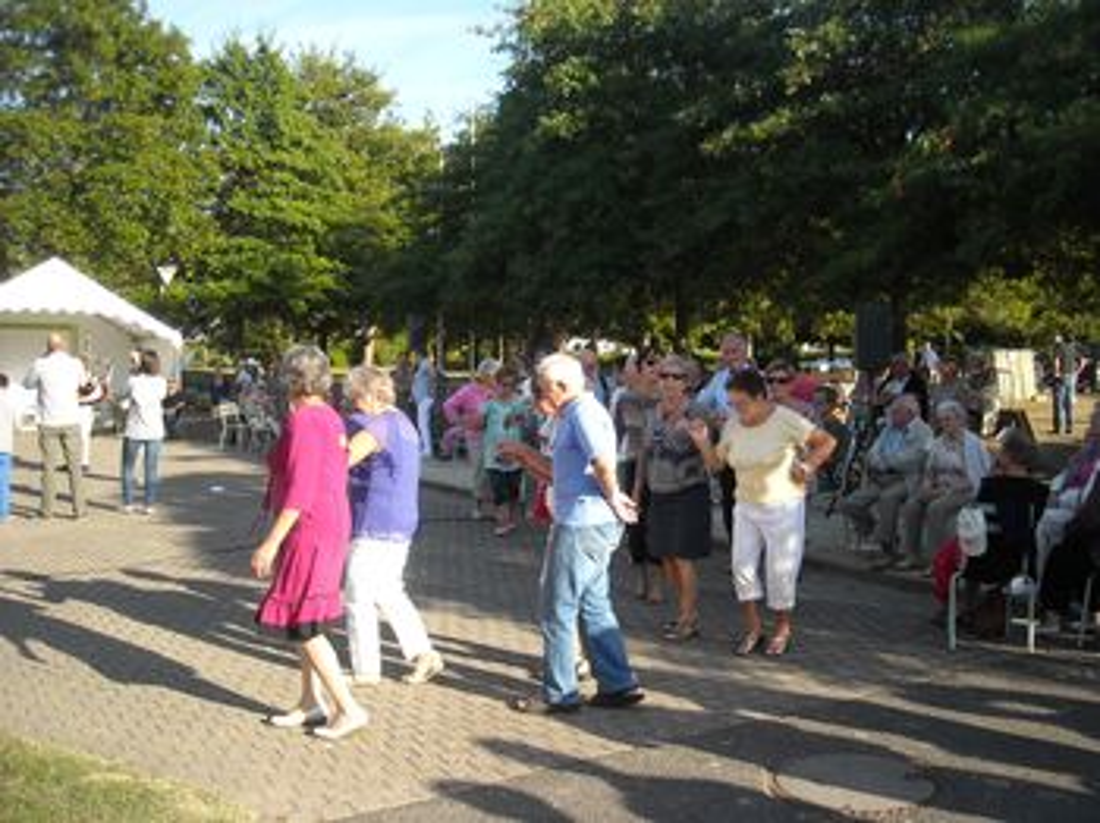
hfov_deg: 52.7
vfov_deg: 40.7
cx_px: 550
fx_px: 1111
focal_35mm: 35
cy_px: 412
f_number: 2.8
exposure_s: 1/353
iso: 64
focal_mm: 5.7
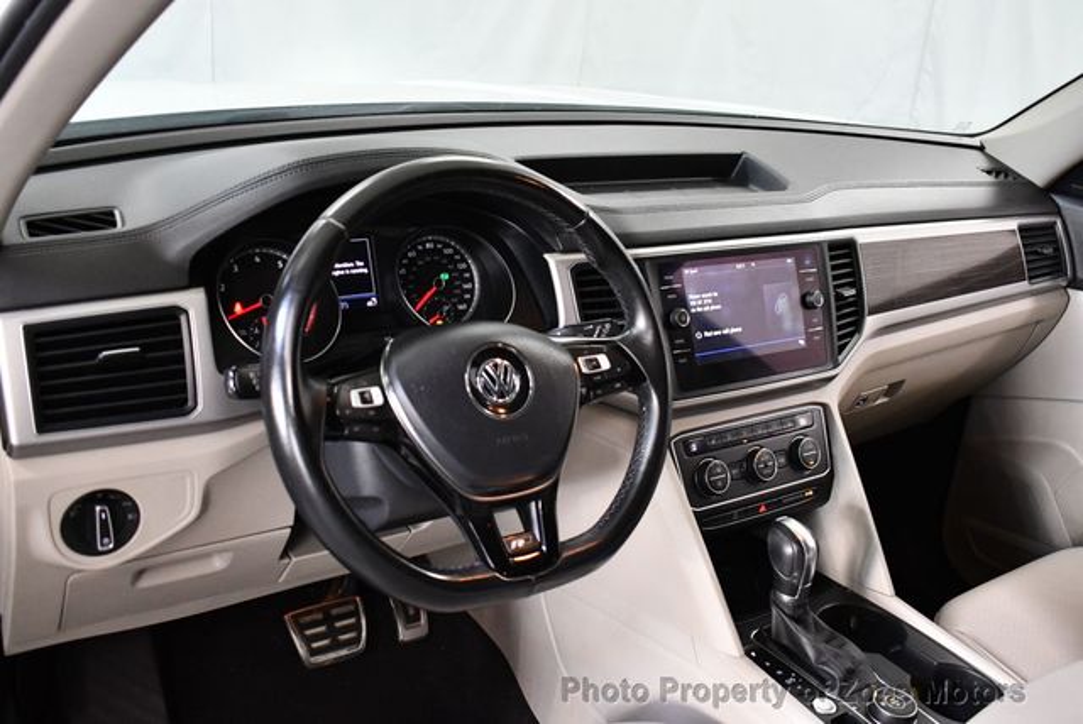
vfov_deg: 36.9
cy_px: 362
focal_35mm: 36
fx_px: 1084
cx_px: 542
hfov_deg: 53.1
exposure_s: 1/125
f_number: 3.5
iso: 2200
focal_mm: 18
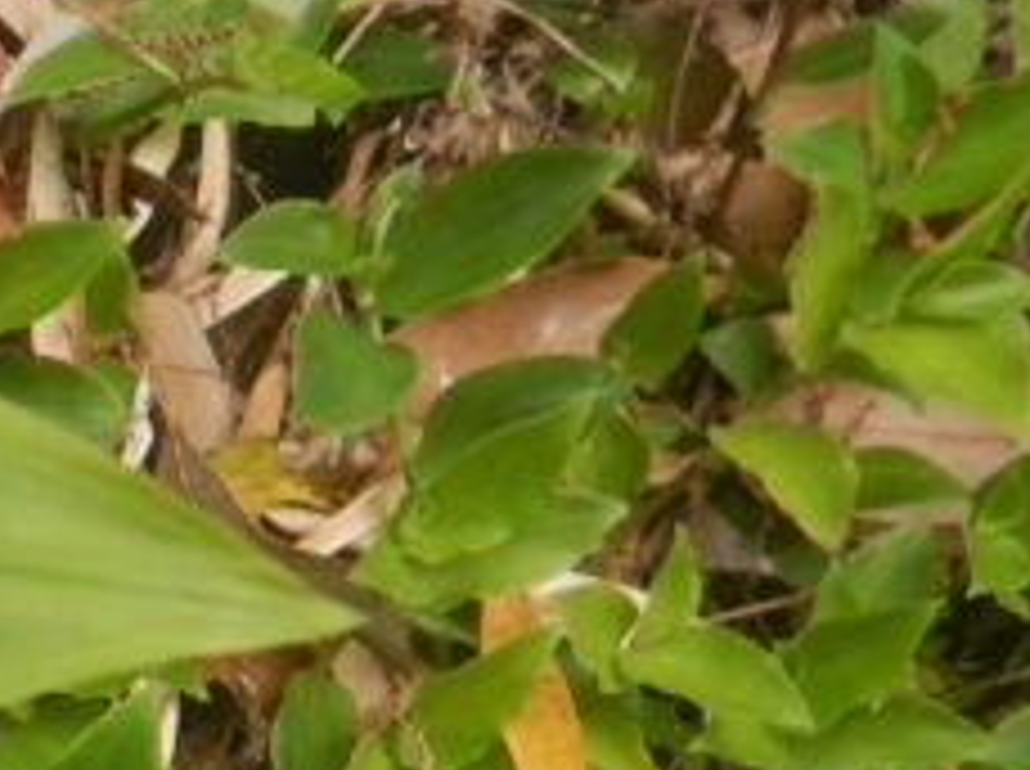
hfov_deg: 18.7
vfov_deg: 16.7
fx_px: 2495
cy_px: 959
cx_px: -765
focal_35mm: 84
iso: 125
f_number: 2.8
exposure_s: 1/400
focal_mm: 4.3
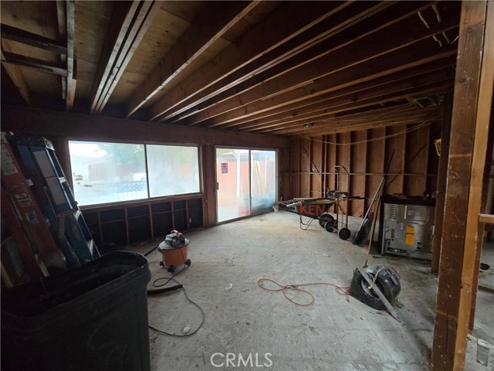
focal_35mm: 13
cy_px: 186
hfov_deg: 106.2
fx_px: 186
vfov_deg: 89.9
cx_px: 247
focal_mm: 2.2
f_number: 2.2
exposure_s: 1/60
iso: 640
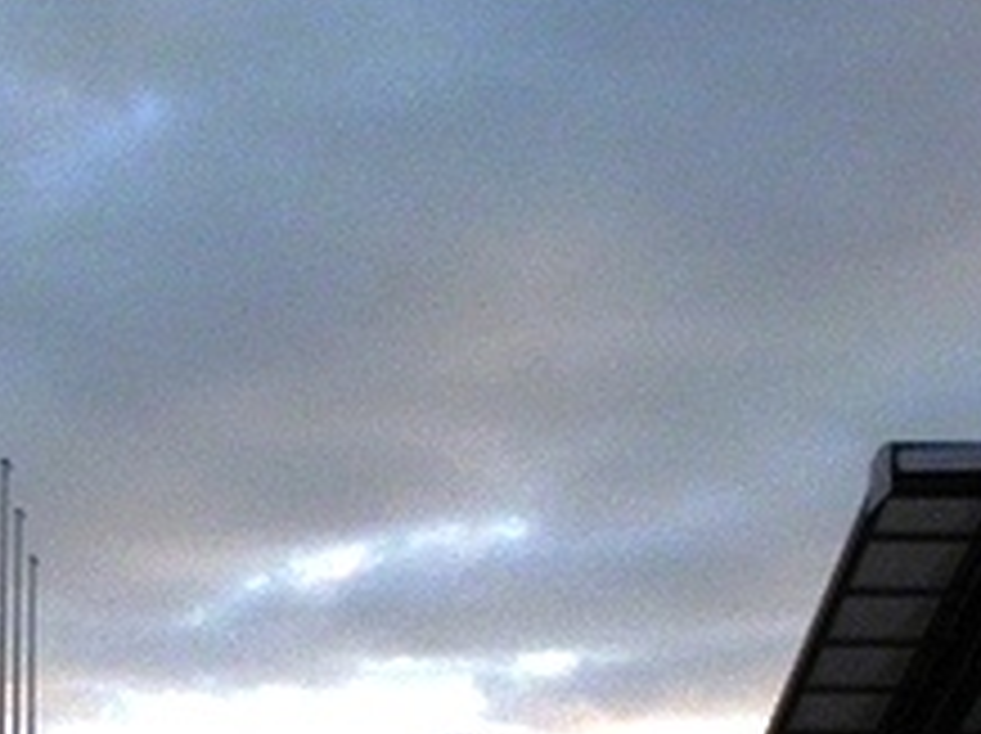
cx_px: 130
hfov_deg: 19.5
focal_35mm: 99
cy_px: 700
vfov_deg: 14.7
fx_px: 2803
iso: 400
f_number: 8
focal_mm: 6.6
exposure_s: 1/445
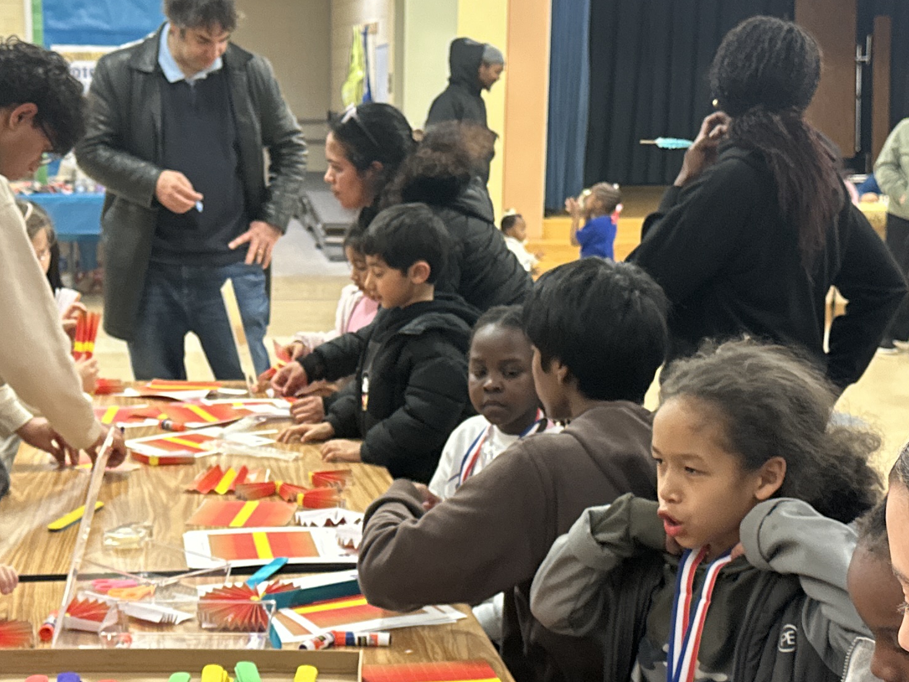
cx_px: 385
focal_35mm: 66
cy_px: 414
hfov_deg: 29.3
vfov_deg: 22.2
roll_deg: -0.5
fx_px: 1733
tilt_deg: -9.8
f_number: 1.78
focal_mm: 6.86
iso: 250
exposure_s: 1/60
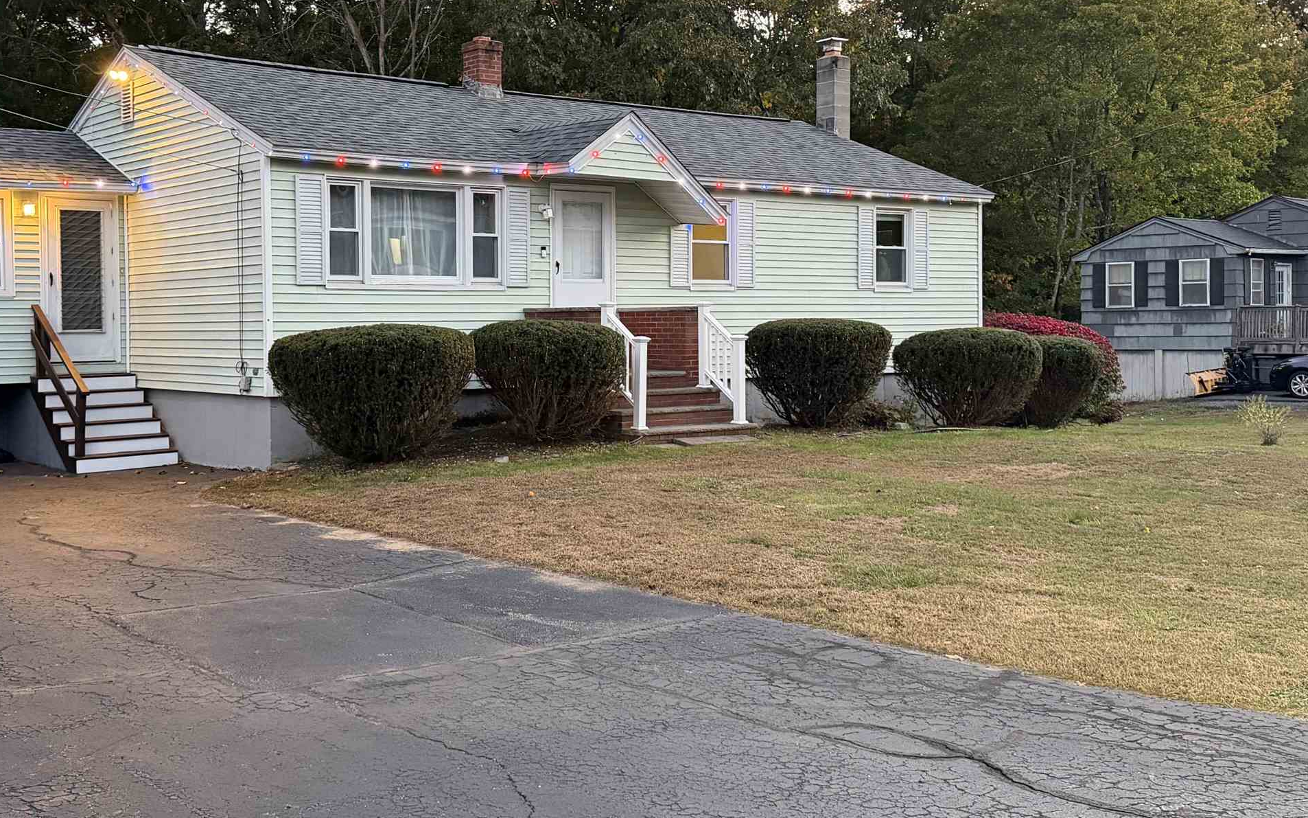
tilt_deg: -1.4
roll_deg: +0.6
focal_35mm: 41
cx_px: 519
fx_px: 1461
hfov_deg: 47.9
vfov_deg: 31.2
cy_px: 345
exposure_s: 1/60
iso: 640
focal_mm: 6.76
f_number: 1.78
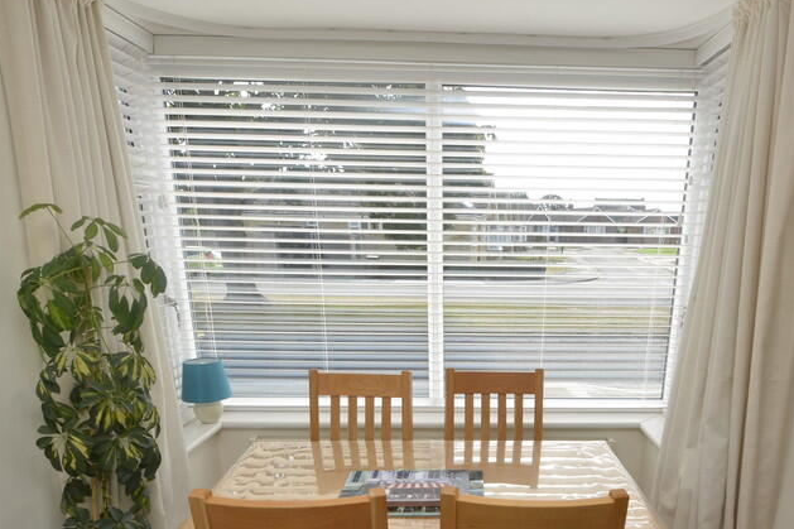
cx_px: 476
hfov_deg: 67.1
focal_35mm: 27
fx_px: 591
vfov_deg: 46.6
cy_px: 391
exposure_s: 1/50
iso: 100
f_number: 8
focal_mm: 11
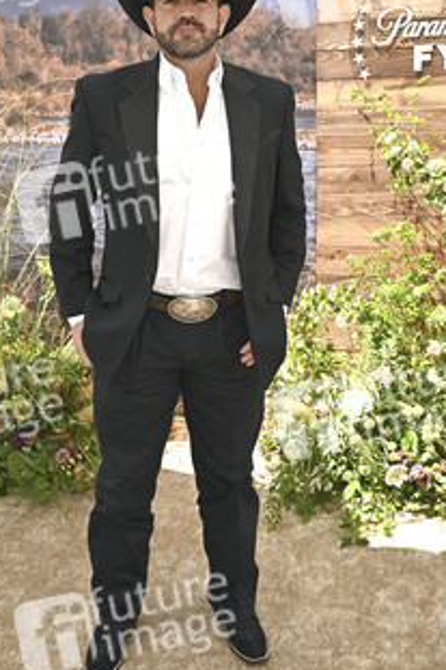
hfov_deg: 29.8
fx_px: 837
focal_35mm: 45
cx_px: 187
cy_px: 302
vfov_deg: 43.6
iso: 200
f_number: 7.1
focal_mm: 35
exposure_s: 1/320
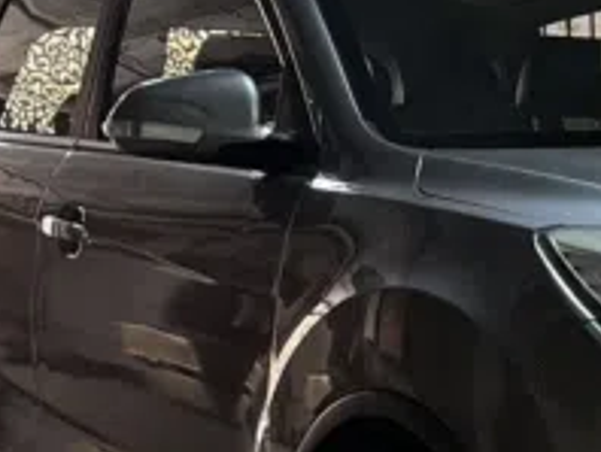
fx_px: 1460
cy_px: 322
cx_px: 656
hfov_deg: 22.0
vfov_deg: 17.5
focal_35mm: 84
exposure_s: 1/104
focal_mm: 5.1
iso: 125
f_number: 1.6
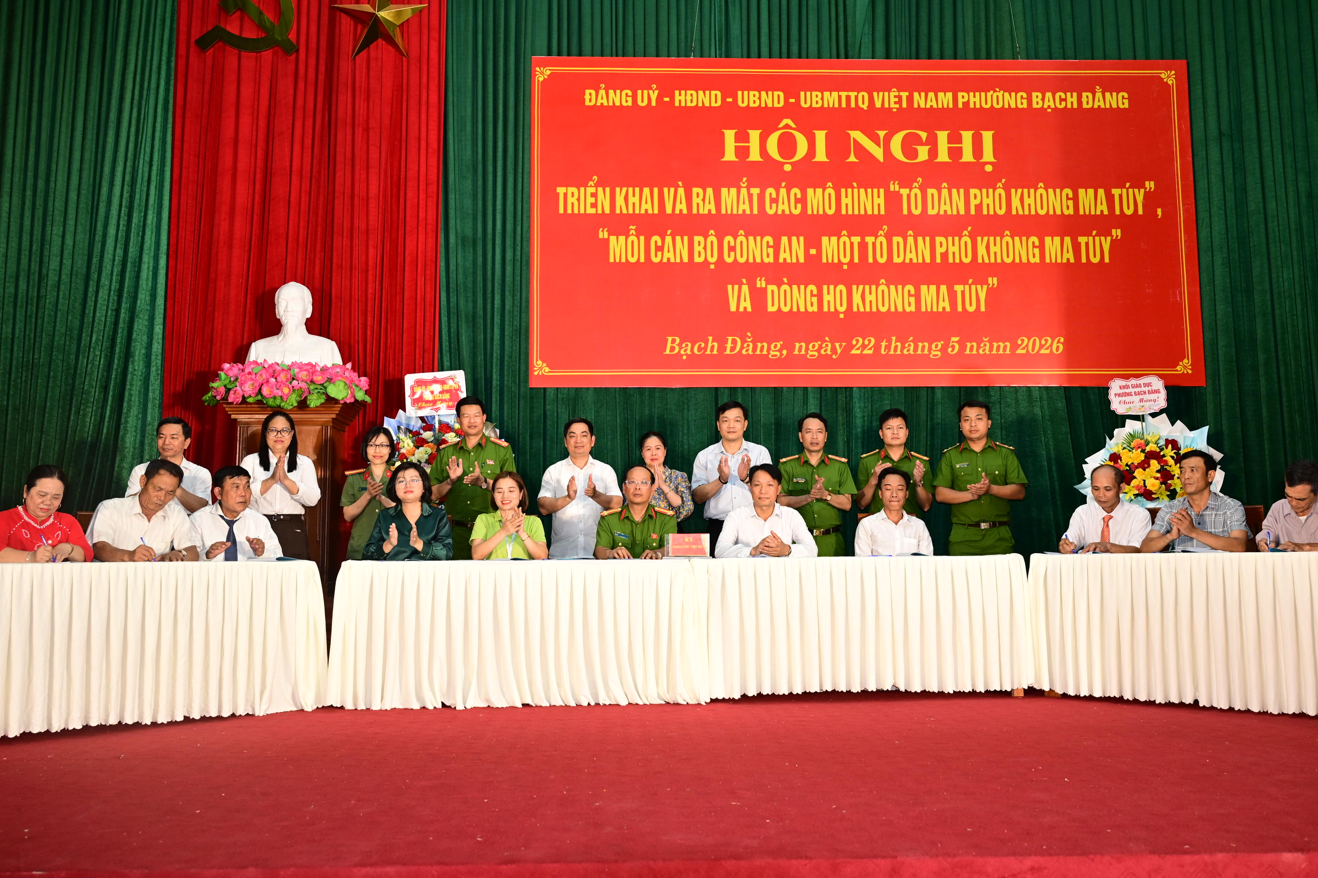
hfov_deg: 58.7
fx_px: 1171
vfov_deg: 41.1
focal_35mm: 32
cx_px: 676
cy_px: 408
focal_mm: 29
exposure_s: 1/160
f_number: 4
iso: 1000
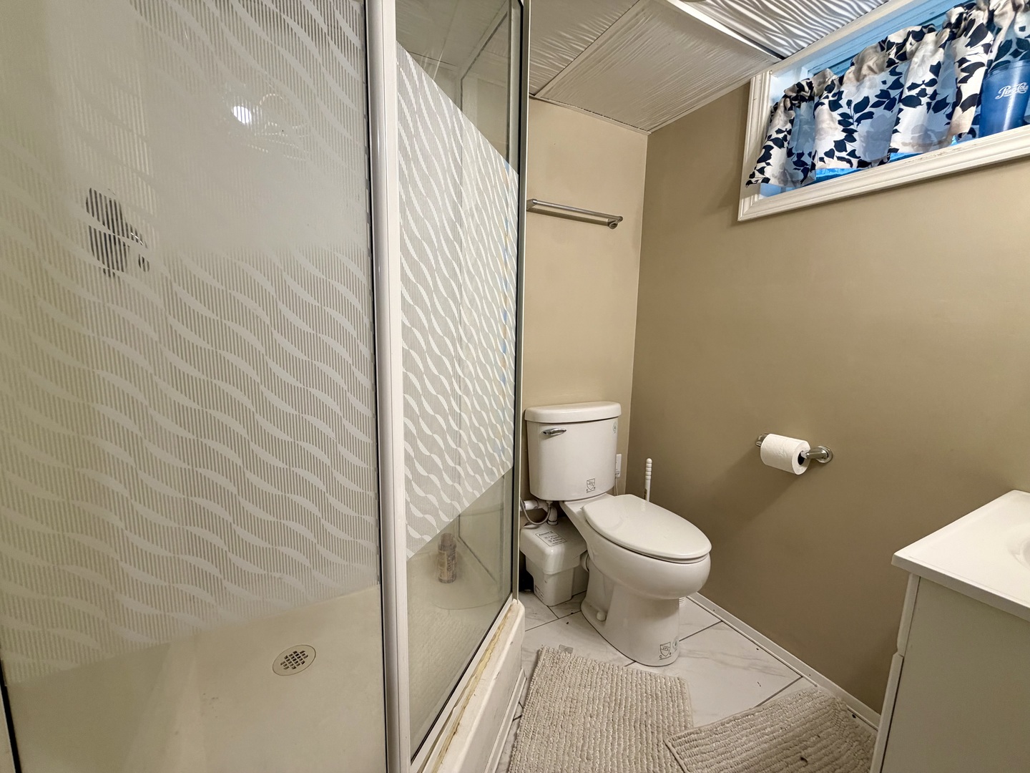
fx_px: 417
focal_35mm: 14
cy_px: 386
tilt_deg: -8.2
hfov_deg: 102.1
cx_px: 515
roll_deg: -1.1
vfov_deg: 85.7
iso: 200
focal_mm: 2.22
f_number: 2.2
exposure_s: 1/120
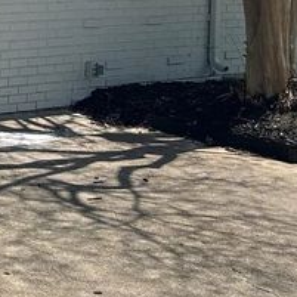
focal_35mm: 117
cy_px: -72
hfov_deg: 13.8
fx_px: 1136
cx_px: -176
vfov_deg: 14.4
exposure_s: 1/3257
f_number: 1.5
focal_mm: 5.7
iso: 50
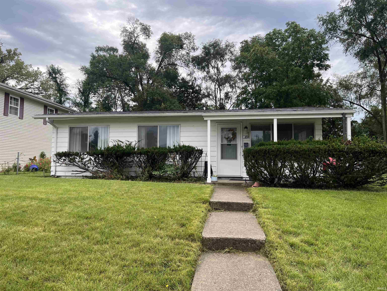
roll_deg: +0.2
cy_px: 146
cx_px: 194
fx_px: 291
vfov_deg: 53.1
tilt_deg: +3.7
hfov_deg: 67.3
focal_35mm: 26
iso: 50
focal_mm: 5.1
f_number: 1.6
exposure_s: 1/756
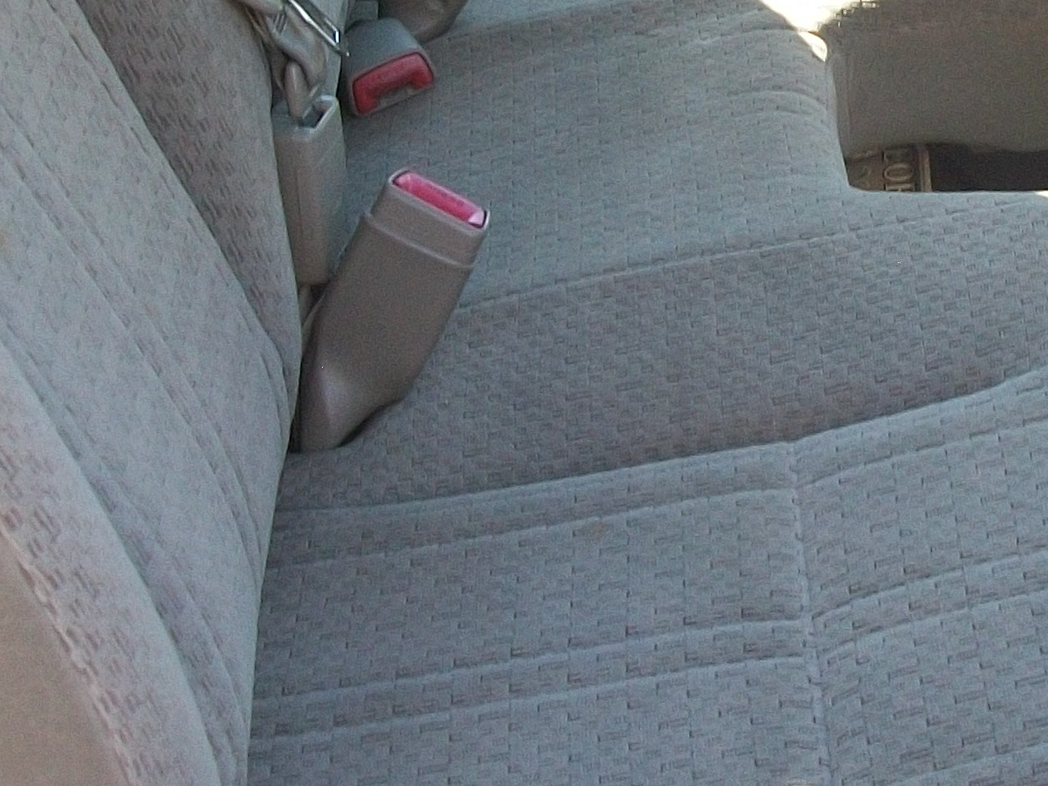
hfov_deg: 21.7
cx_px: 970
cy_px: -3
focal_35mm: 88
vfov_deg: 16.4
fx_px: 2664
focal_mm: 5.7
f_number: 2.9
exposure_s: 1/100
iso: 80
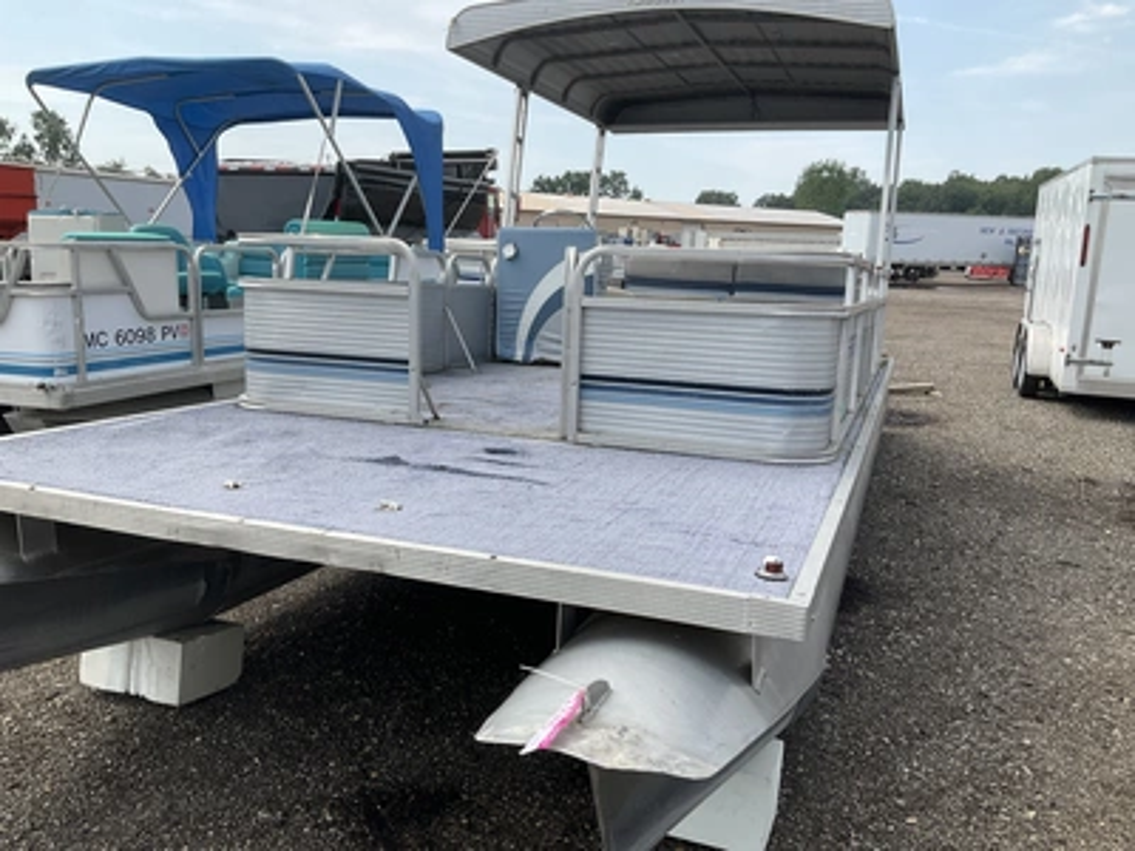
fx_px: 951
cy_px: 426
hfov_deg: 61.7
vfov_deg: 48.2
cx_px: 568
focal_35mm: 29
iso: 25
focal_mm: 3
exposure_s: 1/1279
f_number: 1.8
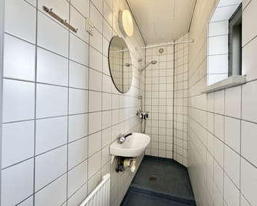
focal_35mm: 15
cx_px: 138
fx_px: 114
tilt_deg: -0.2
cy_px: 101
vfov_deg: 84.0
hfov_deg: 96.6
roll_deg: -0.9
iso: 320
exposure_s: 1/50
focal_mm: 2.22
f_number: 2.2
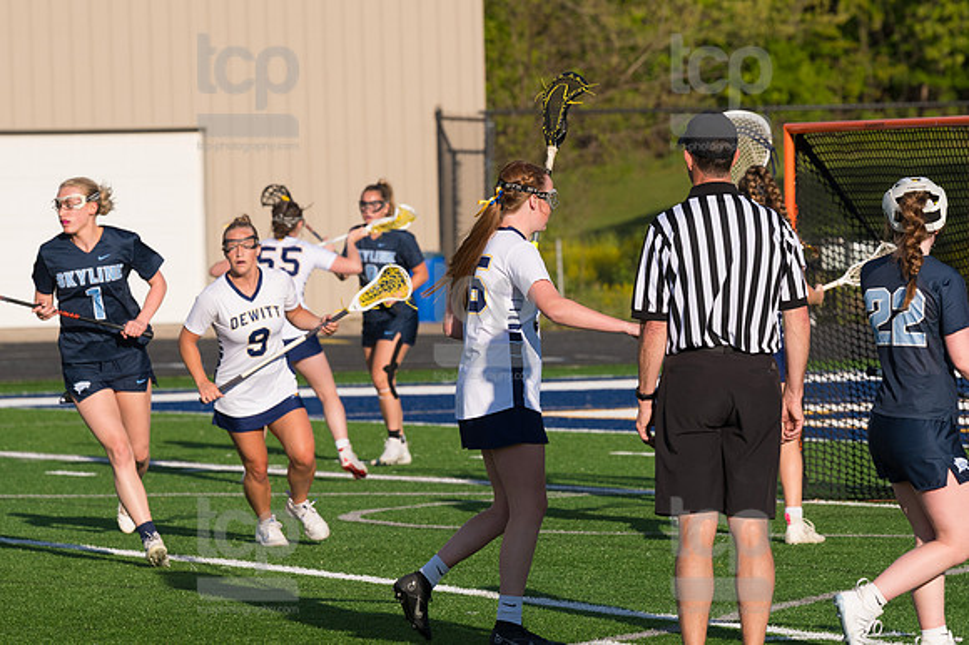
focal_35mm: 277
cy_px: 322
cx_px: 484
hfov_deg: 7.4
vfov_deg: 5.0
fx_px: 7451
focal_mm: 185
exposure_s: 1/1600
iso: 250
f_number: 5.6
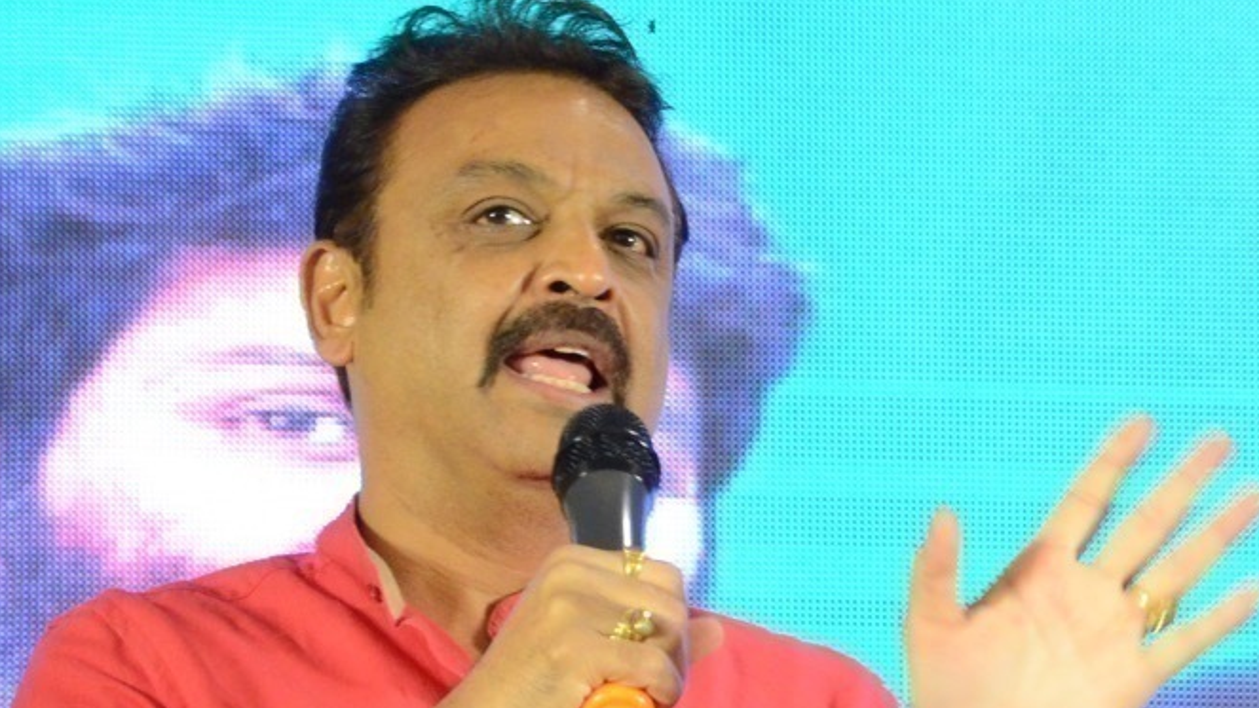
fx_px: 10784
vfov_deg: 3.8
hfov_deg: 6.7
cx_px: 980
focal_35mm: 323
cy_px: 627
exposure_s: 1/80
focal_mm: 105
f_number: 5.6
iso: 2500
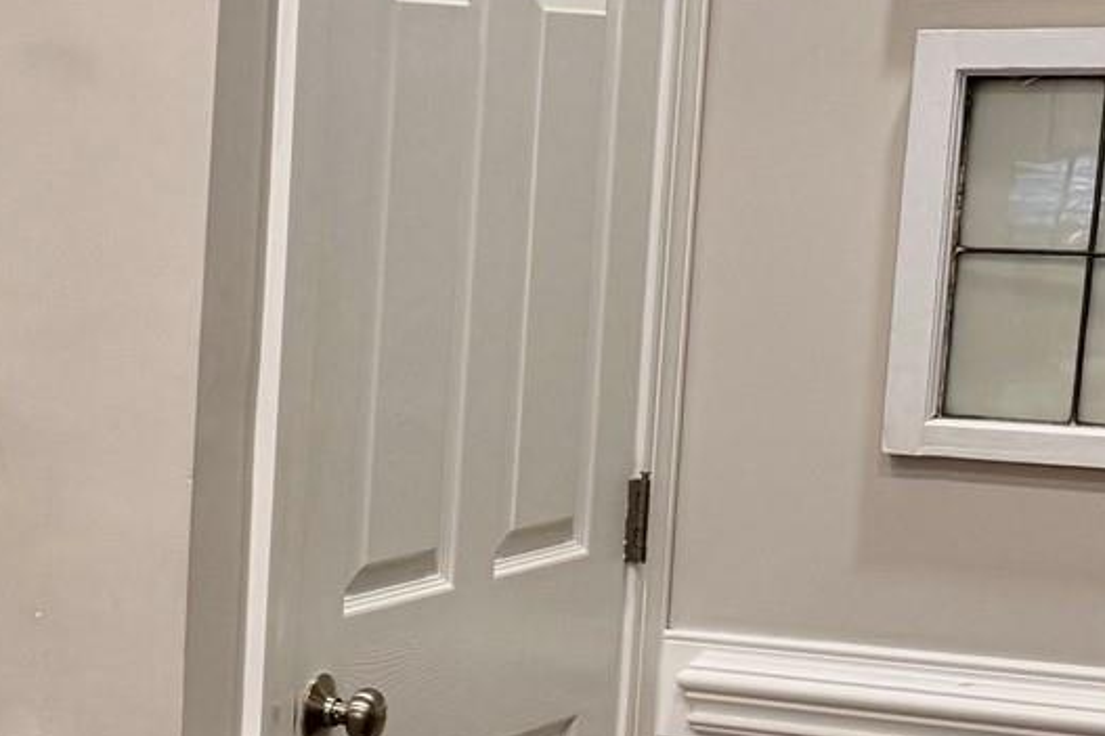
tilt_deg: -9.1
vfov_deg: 14.0
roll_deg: +0.3
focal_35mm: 97
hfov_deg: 17.5
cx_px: -820
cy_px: 648
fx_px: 2976
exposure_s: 1/120
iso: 100
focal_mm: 6.76
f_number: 1.78
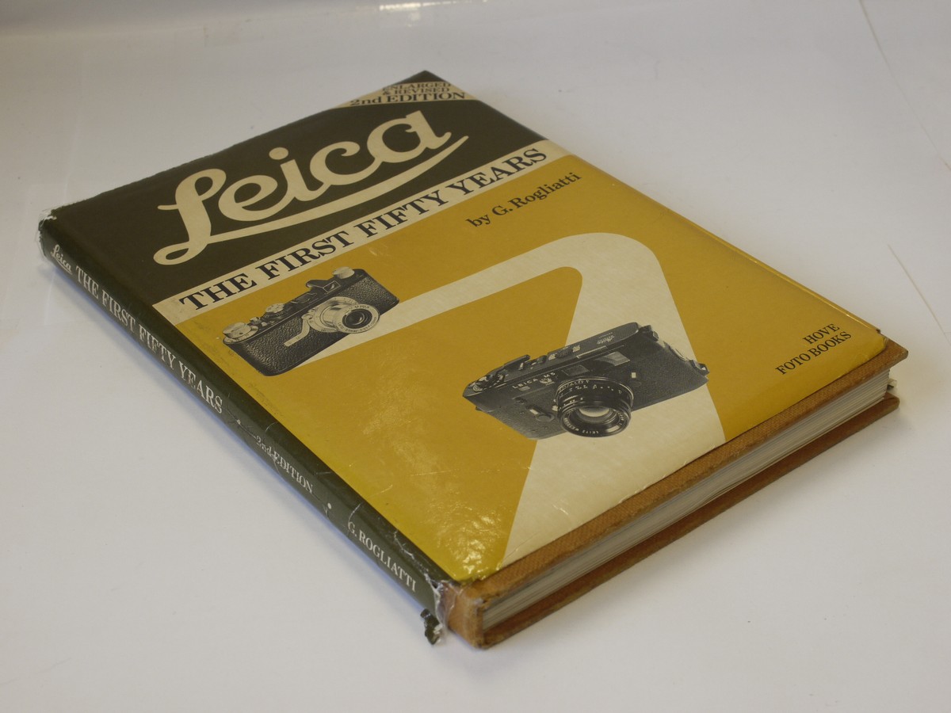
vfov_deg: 24.4
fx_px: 1648
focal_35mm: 60
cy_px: 356
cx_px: 476
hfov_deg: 32.2
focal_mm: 30
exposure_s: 1/40
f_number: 9
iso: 320
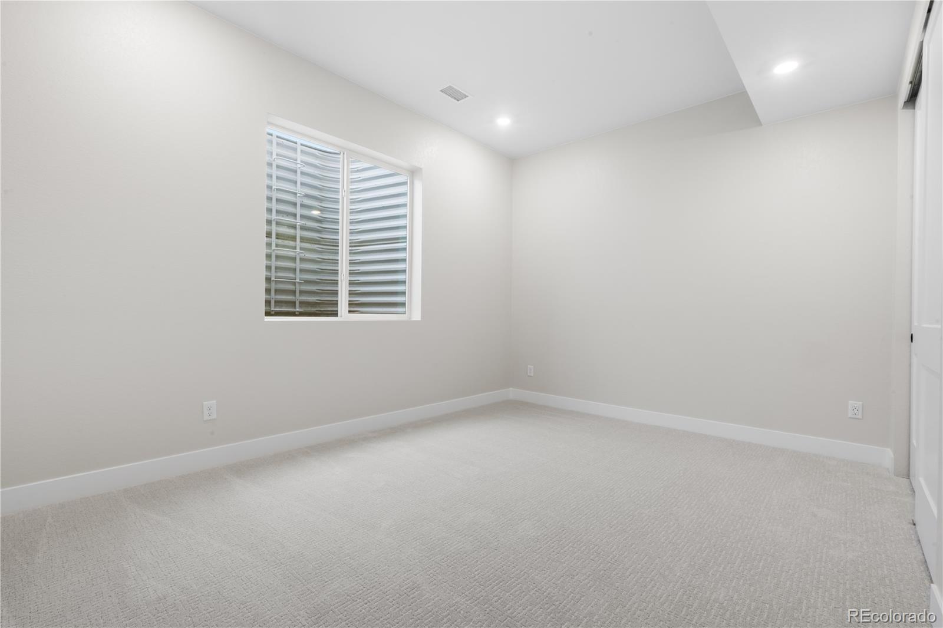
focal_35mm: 16
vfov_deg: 73.7
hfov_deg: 96.7
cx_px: 472
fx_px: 419
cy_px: 314
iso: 500
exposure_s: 1/2.5
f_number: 18
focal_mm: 16
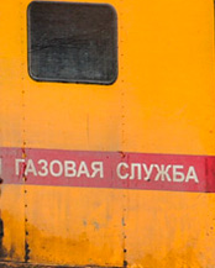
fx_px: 9055
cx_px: 376
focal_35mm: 1140
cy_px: 90
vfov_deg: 1.7
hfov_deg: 1.4
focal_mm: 220
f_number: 5.3
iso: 400
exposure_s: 1/250
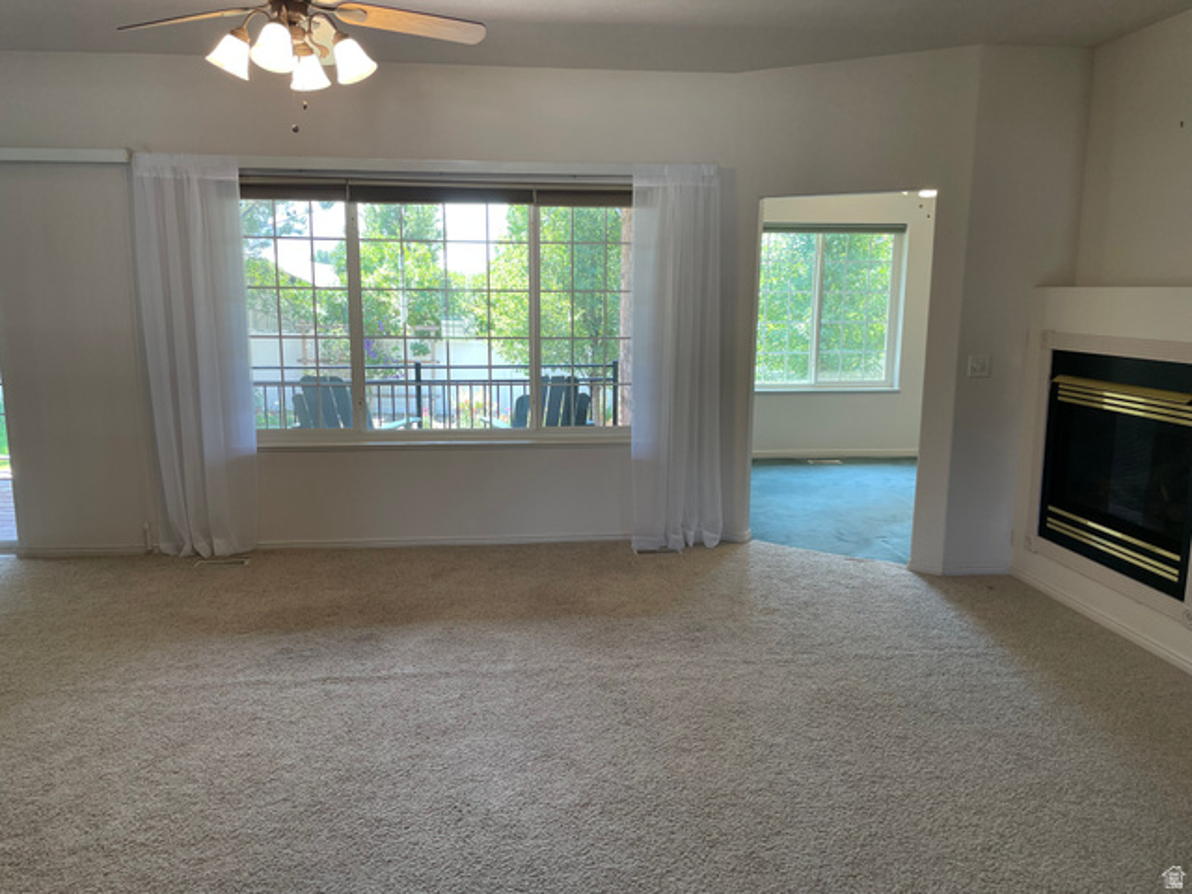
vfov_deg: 53.1
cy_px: 447
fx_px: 895
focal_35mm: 26
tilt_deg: -10.3
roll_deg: -0.1
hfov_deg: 67.3
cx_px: 596
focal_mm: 4.2
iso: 64
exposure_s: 1/120
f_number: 1.6
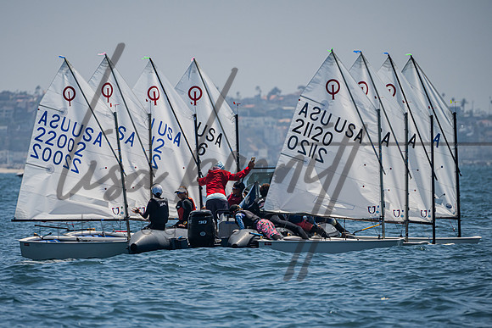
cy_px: 205
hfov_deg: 4.5
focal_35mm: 458
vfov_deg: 3.0
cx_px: 210
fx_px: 6264
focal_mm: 350
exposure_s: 1/1600
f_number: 8
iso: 250
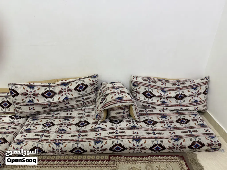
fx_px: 157
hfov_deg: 71.6
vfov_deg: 56.8
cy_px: 85
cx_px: 114
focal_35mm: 24
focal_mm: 6.76
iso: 160
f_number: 1.78
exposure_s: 1/50
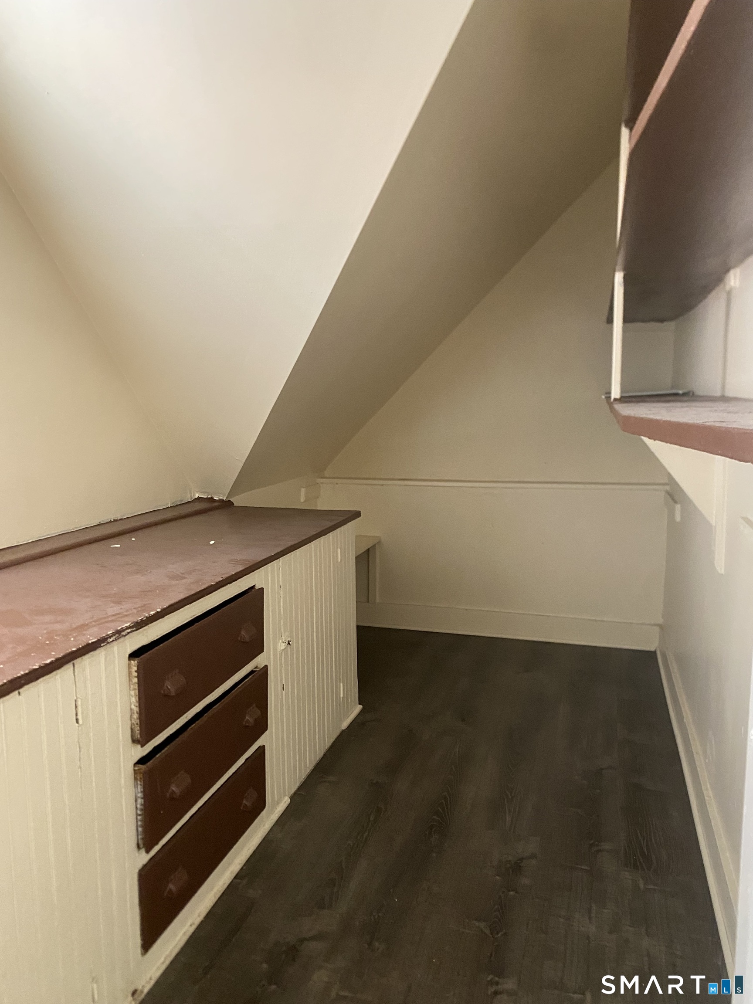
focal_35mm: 26
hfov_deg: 53.1
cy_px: 502
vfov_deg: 67.3
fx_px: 754
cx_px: 376
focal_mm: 4.25
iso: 400
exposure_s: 1/60
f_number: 1.8
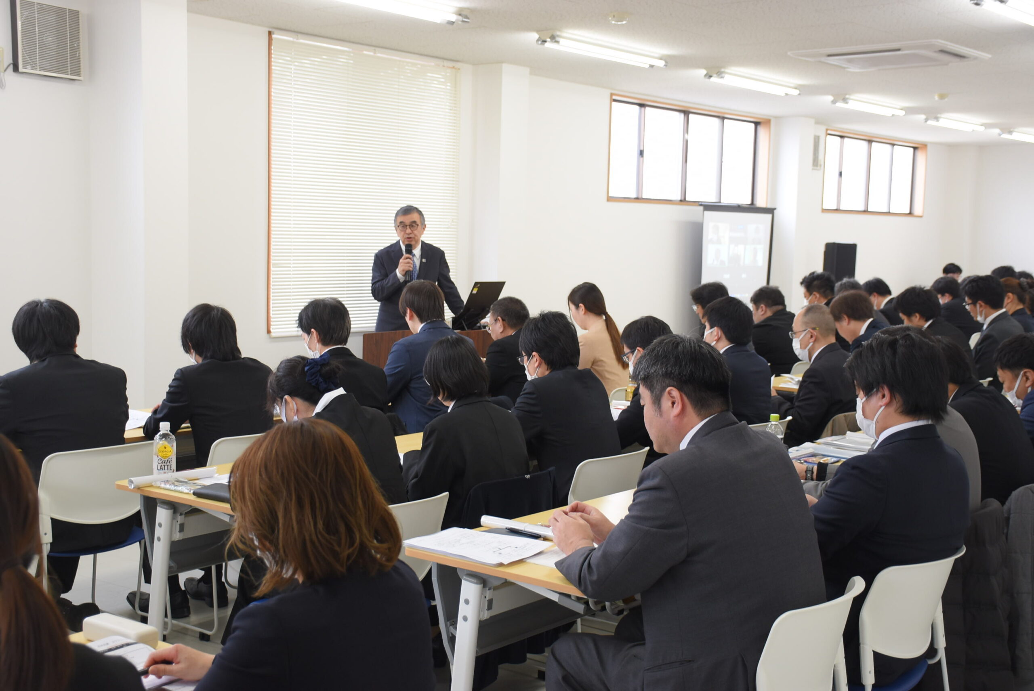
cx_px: 517
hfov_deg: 41.1
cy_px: 346
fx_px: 1380
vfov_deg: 28.1
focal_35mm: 48
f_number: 4.2
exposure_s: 1/80
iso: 400
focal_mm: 32
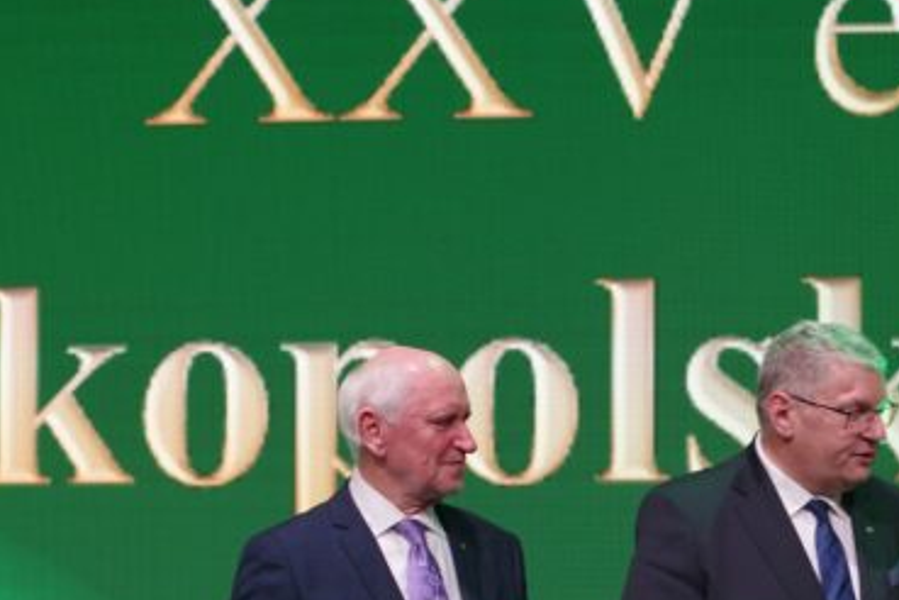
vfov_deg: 7.0
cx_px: 933
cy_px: 676
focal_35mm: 194
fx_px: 4844
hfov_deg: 10.5
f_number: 6.3
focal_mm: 70
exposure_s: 1/60
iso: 800
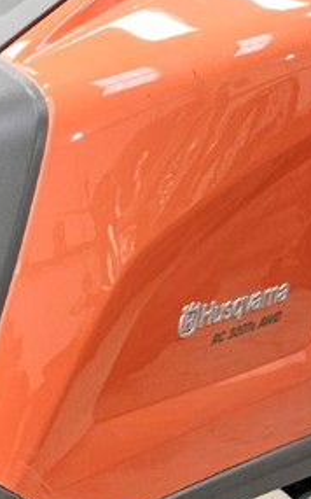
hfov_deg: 8.9
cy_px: 709
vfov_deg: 15.8
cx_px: -577
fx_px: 1669
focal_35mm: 123
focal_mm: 5.4
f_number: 1.8
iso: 160
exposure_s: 1/180
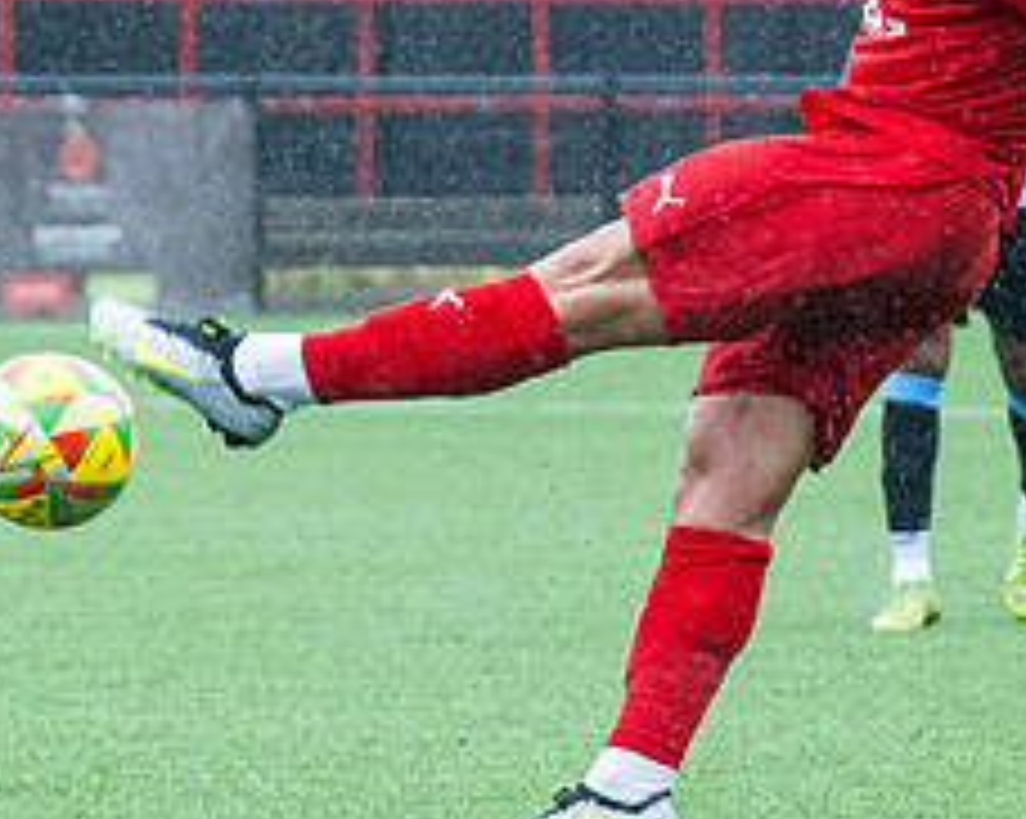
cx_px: 405
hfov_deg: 2.8
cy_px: 632
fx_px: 20631
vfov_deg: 2.3
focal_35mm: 680
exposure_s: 1/1250
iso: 1000
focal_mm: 125
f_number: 4
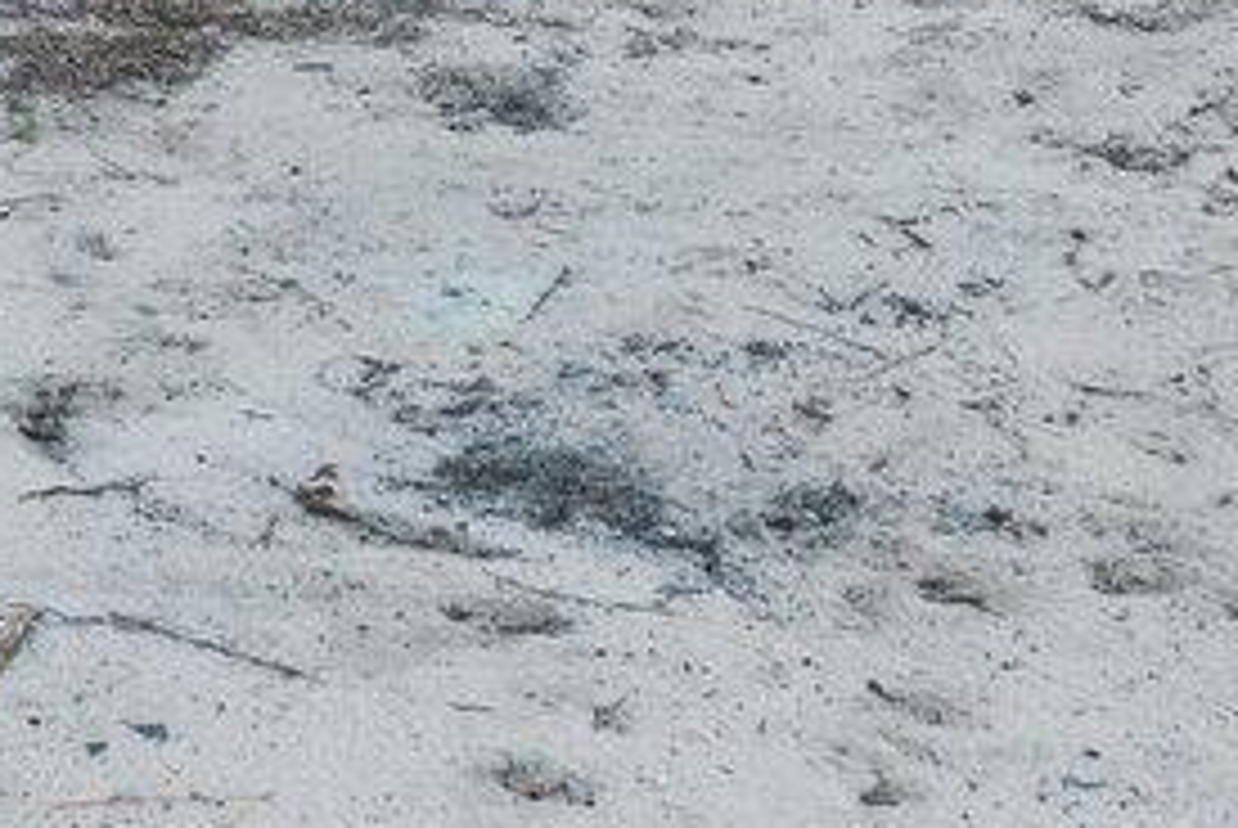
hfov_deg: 16.8
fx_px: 4097
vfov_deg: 10.2
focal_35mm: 119
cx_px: 14
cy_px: -1098
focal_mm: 16
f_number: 8
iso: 250
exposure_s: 1/50
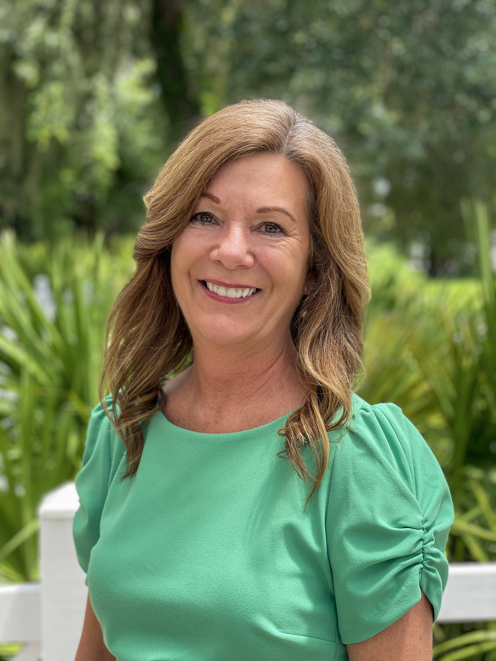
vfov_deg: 36.8
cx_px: 248
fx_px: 993
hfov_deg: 28.0
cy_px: 330
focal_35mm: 52
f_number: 2
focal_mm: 6
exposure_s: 1/139
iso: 25
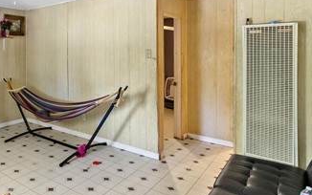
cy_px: 53
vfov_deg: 43.4
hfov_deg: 59.9
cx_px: 53
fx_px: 238
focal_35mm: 28
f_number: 2.8
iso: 2500
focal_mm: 14
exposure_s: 1/160
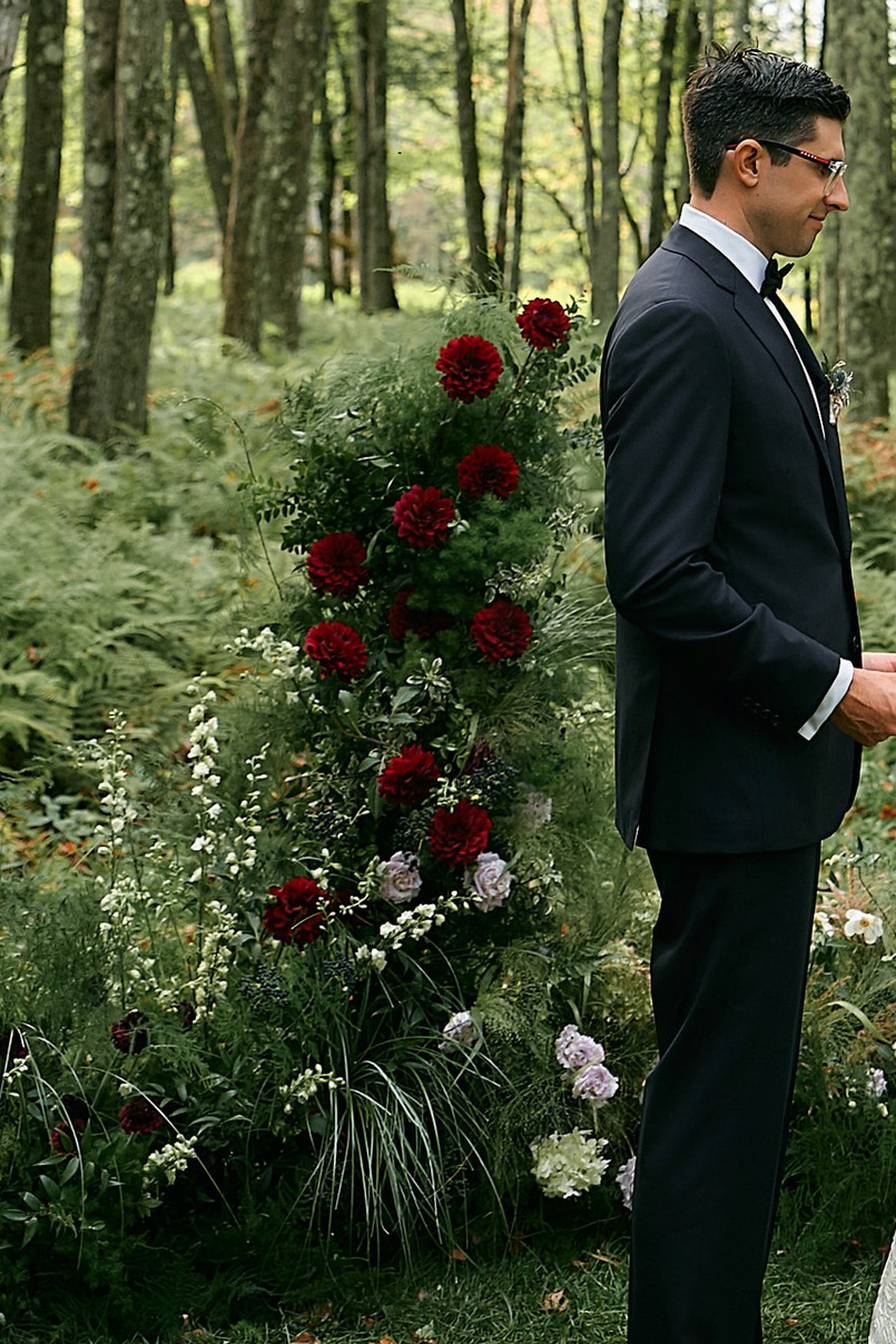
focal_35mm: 89
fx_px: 3323
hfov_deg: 14.9
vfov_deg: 21.4
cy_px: -216
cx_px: 1012
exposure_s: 1/400
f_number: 2.5
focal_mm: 28
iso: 250
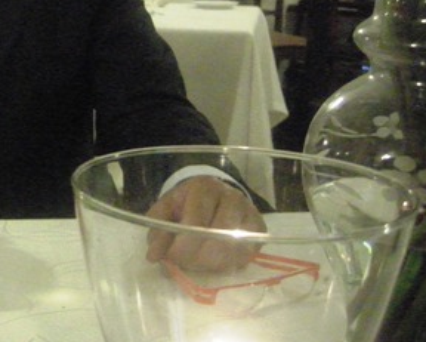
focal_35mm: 78
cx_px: -36
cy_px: 22
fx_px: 984
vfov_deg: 19.3
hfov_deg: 23.1
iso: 1600
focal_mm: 7.5
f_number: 2.7
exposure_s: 1/30
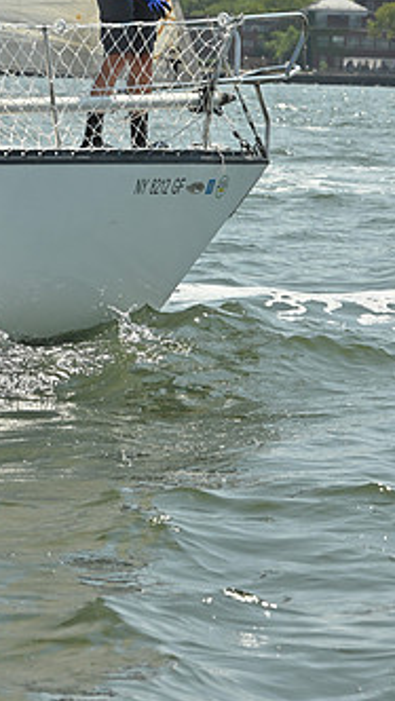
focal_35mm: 247
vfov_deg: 8.7
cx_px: 94
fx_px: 4595
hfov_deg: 4.9
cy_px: 97
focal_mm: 135
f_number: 9
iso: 320
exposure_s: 1/1250
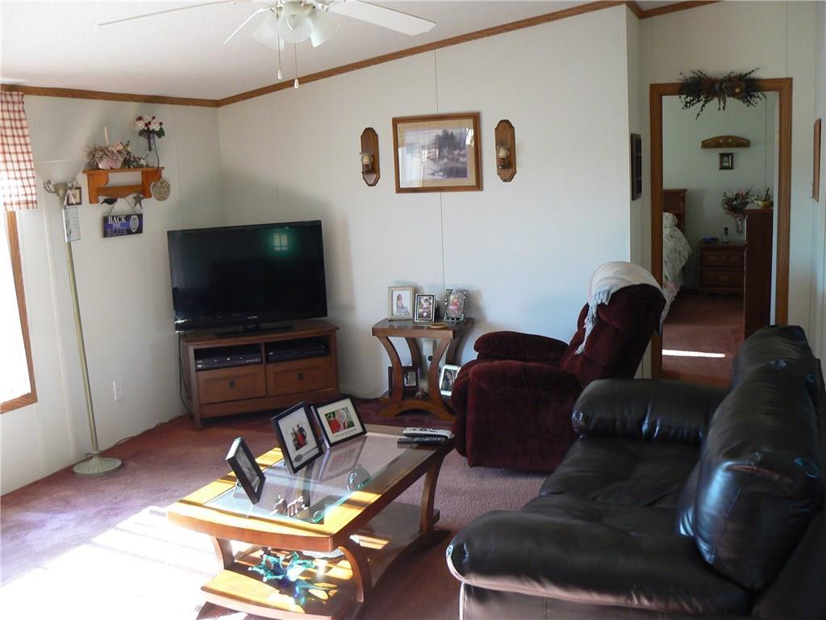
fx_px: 859
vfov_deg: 39.7
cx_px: 413
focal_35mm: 36
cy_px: 310
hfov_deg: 51.4
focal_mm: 6
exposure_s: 1/30
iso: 160
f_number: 2.8
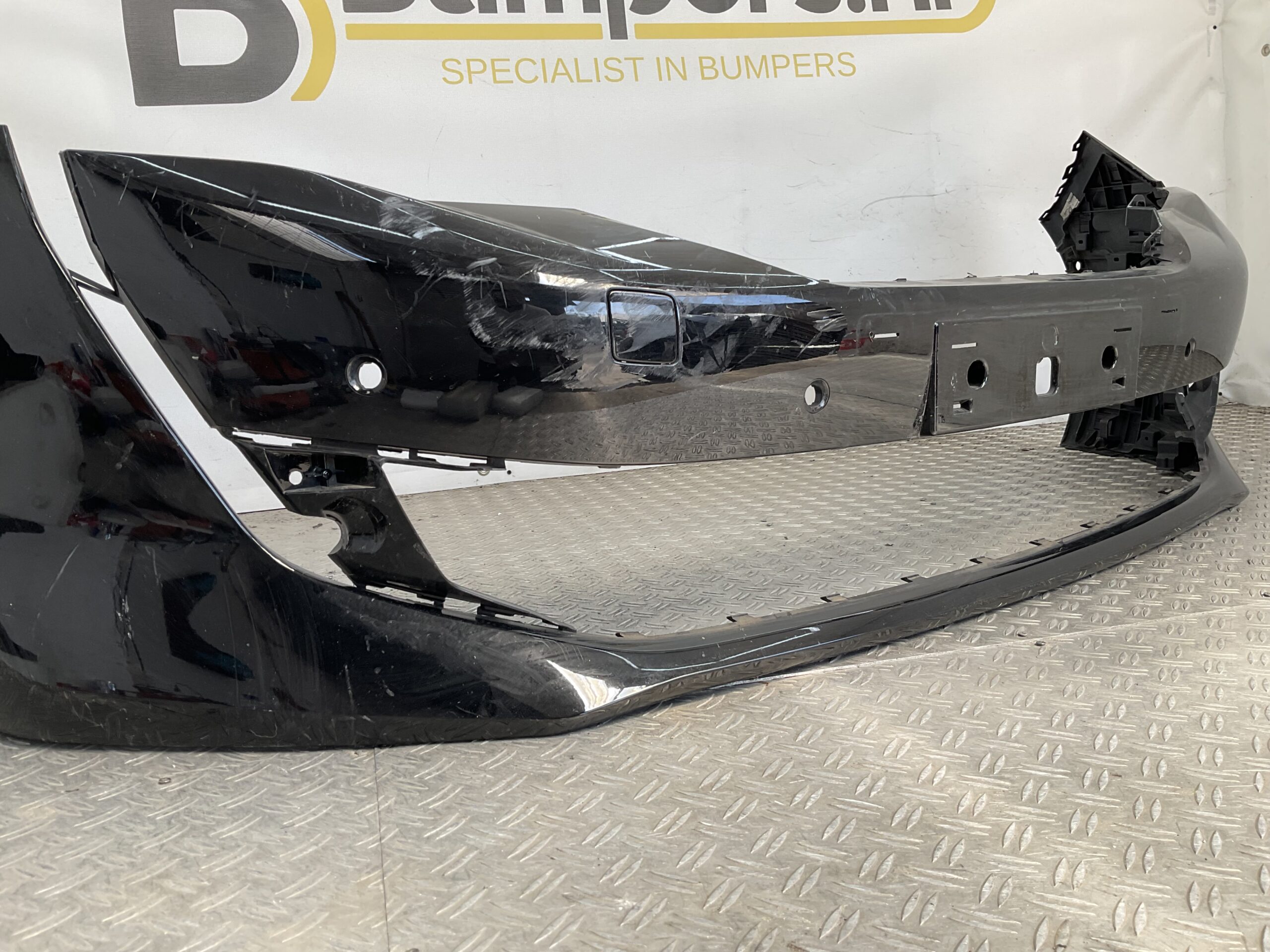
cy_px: 476
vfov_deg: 48.2
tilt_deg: -9.3
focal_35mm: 29
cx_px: 635
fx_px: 1064
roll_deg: +1.9
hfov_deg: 61.7
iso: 16
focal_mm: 3
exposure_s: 1/154
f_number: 1.8
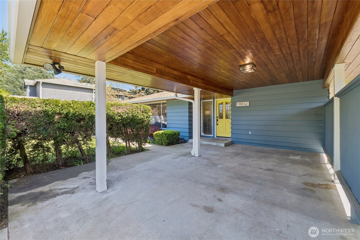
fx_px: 150
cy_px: 120
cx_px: 180
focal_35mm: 15
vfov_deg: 77.3
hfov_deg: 100.4
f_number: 9
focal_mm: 10
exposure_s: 1/25
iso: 250
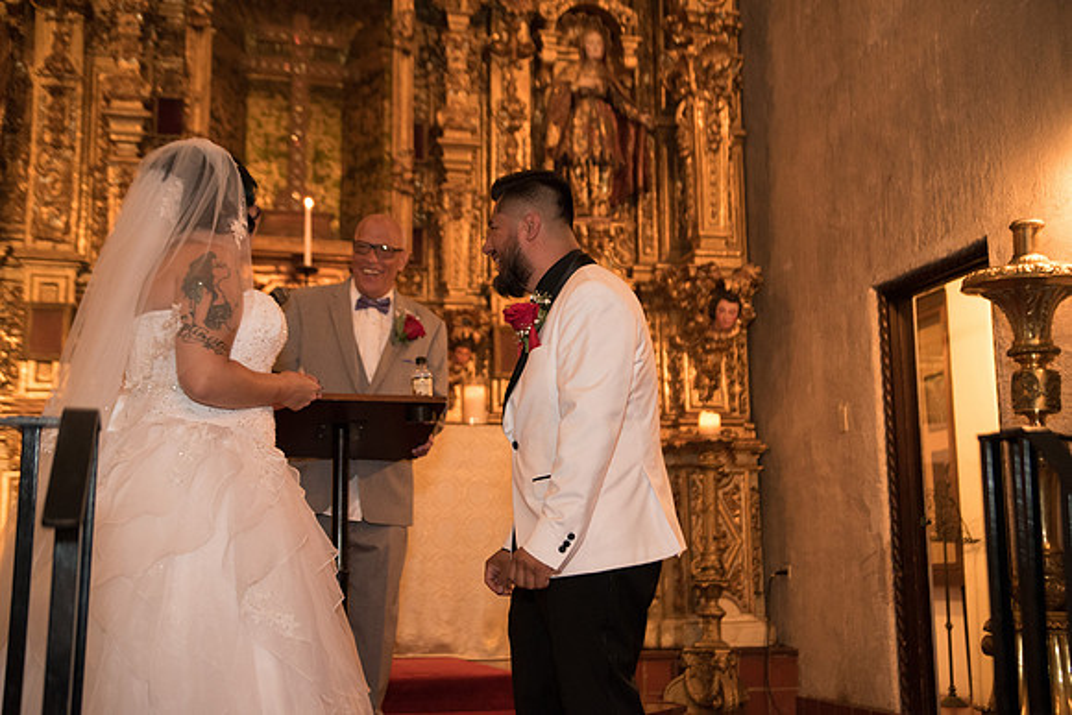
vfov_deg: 30.5
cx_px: 536
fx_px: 1310
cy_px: 358
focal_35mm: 44
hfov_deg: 44.5
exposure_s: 1/80
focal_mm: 44
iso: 4000
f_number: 2.8
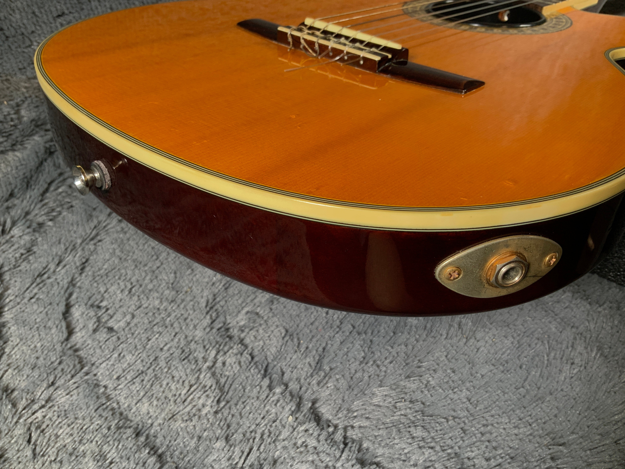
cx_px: 312
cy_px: 234
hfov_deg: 61.7
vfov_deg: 48.2
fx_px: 524
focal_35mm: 29
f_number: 1.8
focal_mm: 3
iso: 40
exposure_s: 1/104
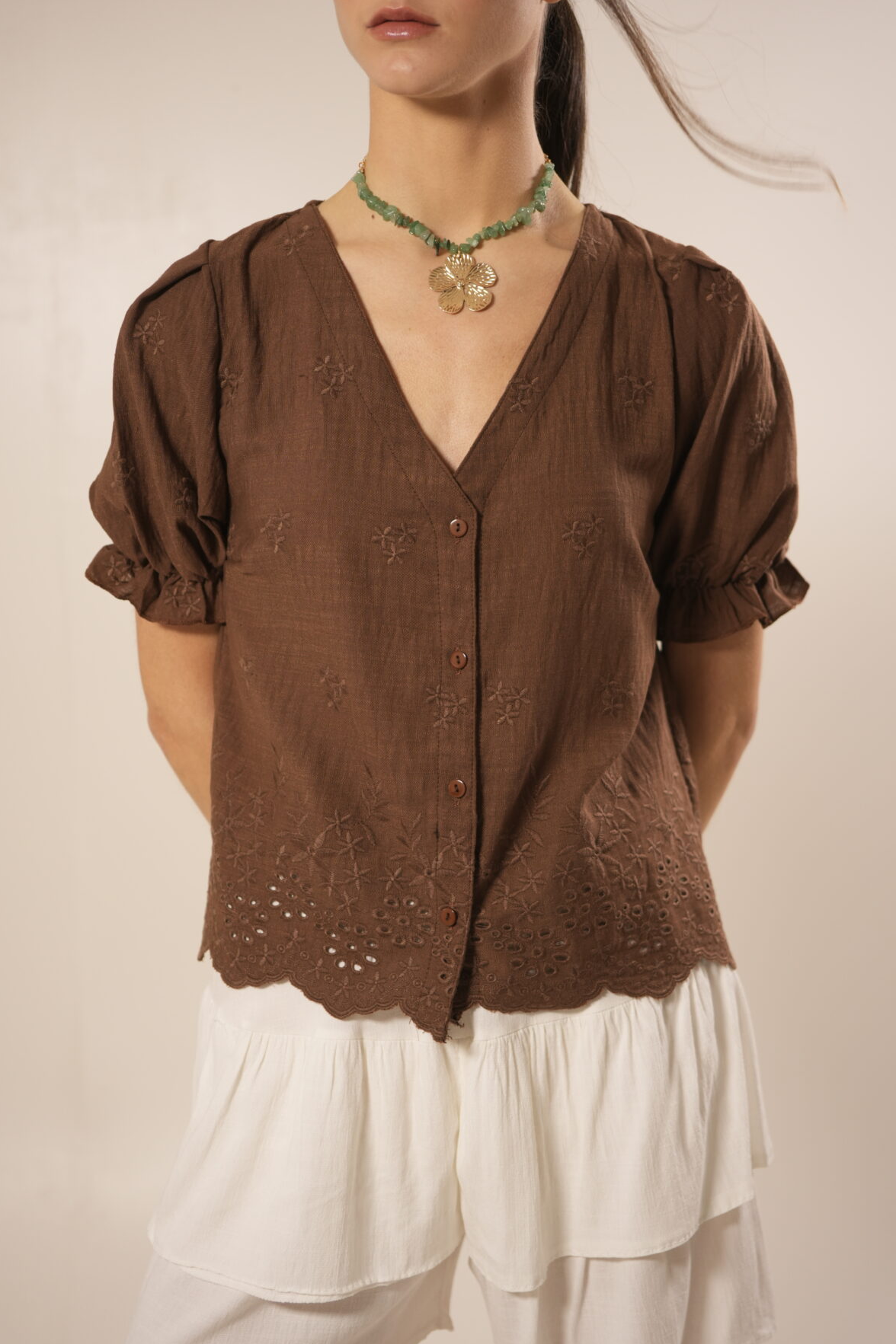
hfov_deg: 26.5
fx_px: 1905
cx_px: 440
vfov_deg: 38.9
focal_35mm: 51
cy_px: 678
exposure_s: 1/100
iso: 500
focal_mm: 50
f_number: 2.8
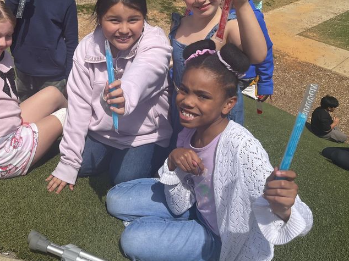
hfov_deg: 43.4
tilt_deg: -29.3
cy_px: 85
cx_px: 89
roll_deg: -2.8
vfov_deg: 34.0
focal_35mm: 42
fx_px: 423
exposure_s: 1/5076
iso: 50
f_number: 1.6
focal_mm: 5.1
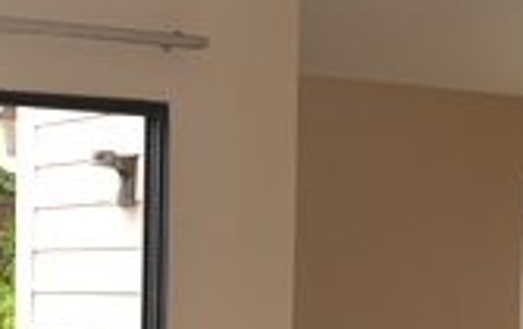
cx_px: -191
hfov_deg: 18.2
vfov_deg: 12.3
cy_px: 376
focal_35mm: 105
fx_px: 1499
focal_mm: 18
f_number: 5.6
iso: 200
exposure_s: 1/125
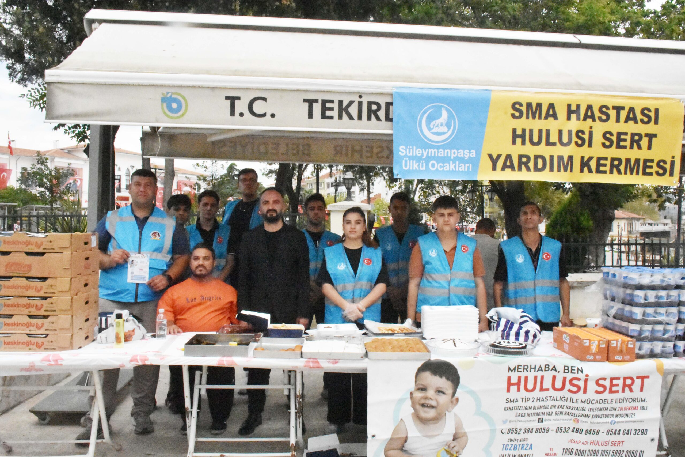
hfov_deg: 61.9
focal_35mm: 30
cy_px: 228
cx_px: 342
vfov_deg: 43.6
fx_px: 571
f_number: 20
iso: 16000
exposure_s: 1/1600
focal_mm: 20
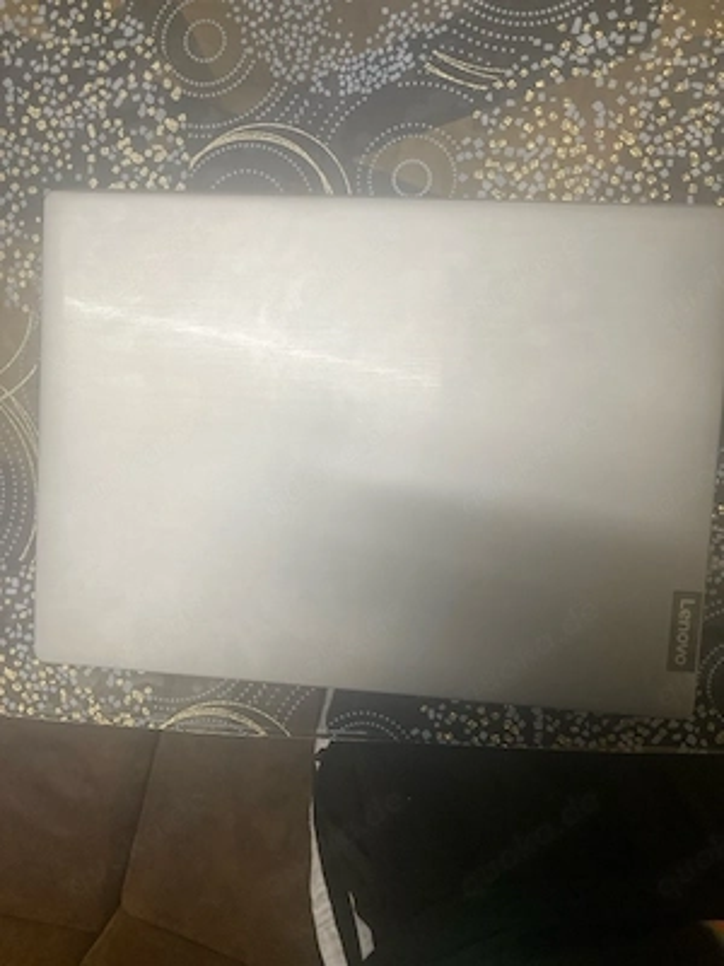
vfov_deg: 67.3
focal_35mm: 26
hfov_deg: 53.1
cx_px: 362
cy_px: 483
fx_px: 725
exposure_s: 1/50
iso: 125
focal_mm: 4.25
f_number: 1.8
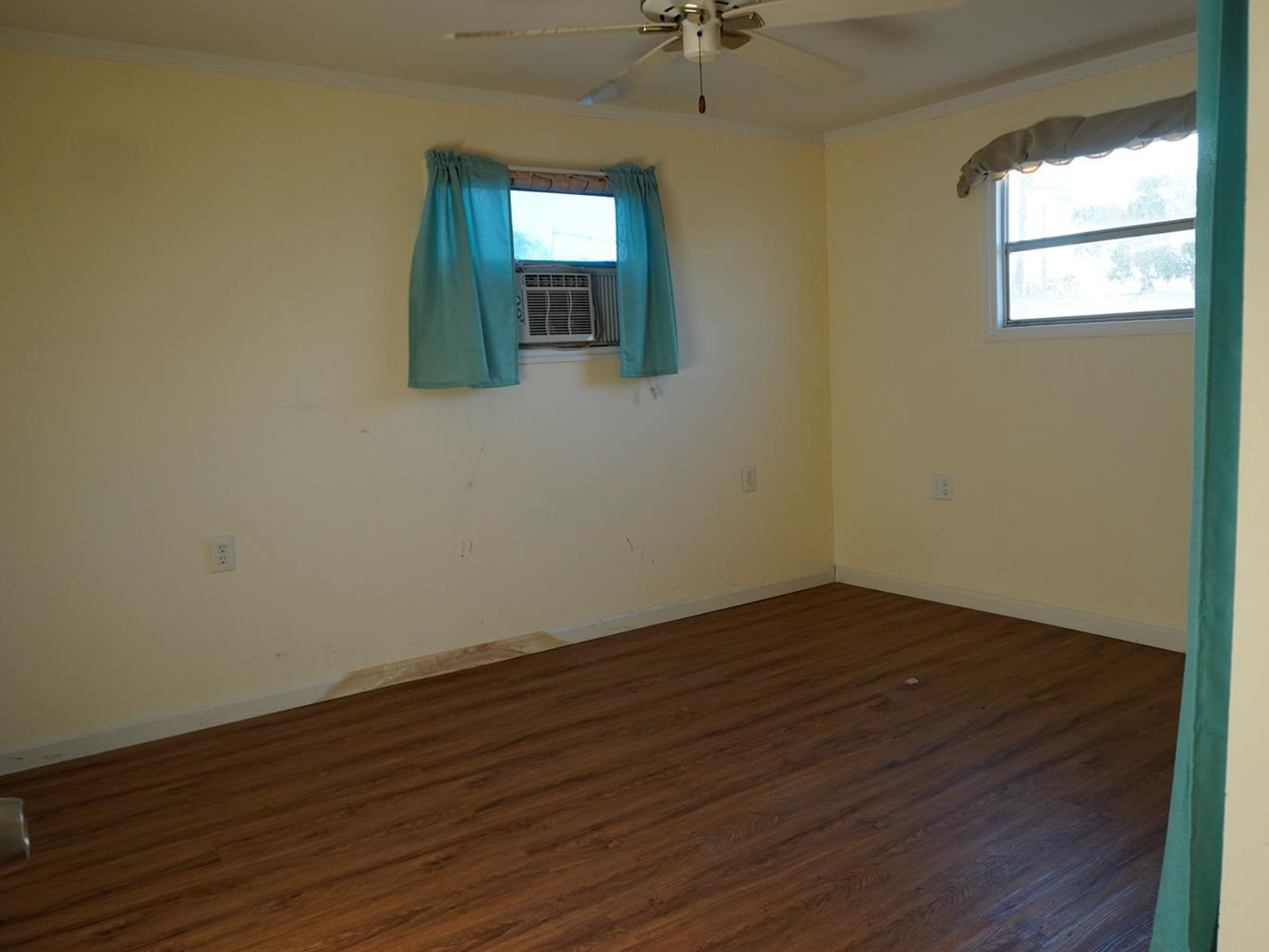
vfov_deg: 48.9
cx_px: 652
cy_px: 474
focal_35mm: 29
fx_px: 1047
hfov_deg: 62.4
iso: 160
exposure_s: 1/160
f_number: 4
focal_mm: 17
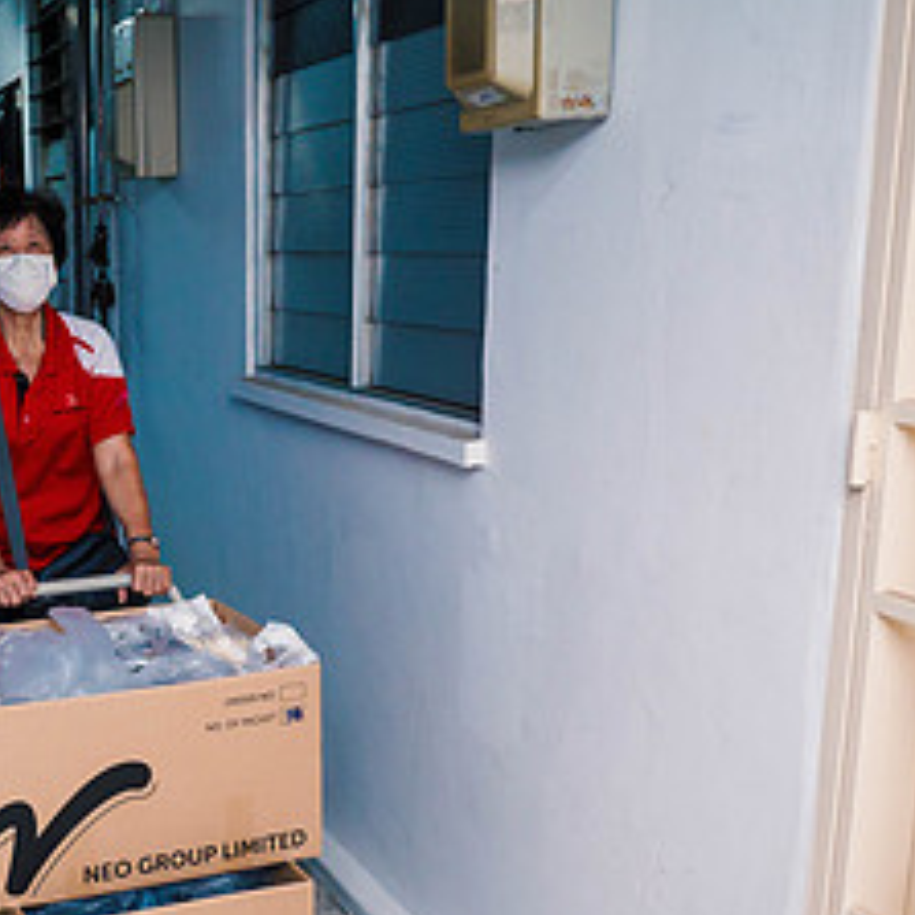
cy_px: 585
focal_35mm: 46
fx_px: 1376
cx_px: 86
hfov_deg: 34.7
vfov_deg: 36.5
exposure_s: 1/125
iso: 800
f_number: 2
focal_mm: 10
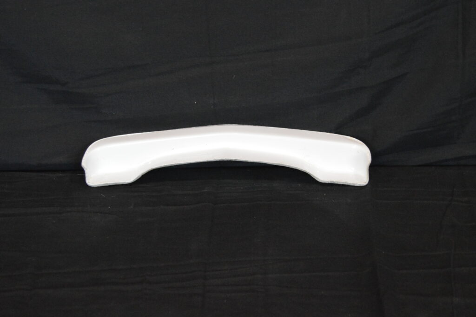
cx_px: 238
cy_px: 158
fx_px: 912
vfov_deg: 19.7
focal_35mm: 69
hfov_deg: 29.3
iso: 3200
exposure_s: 1/40
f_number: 5.3
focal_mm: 46
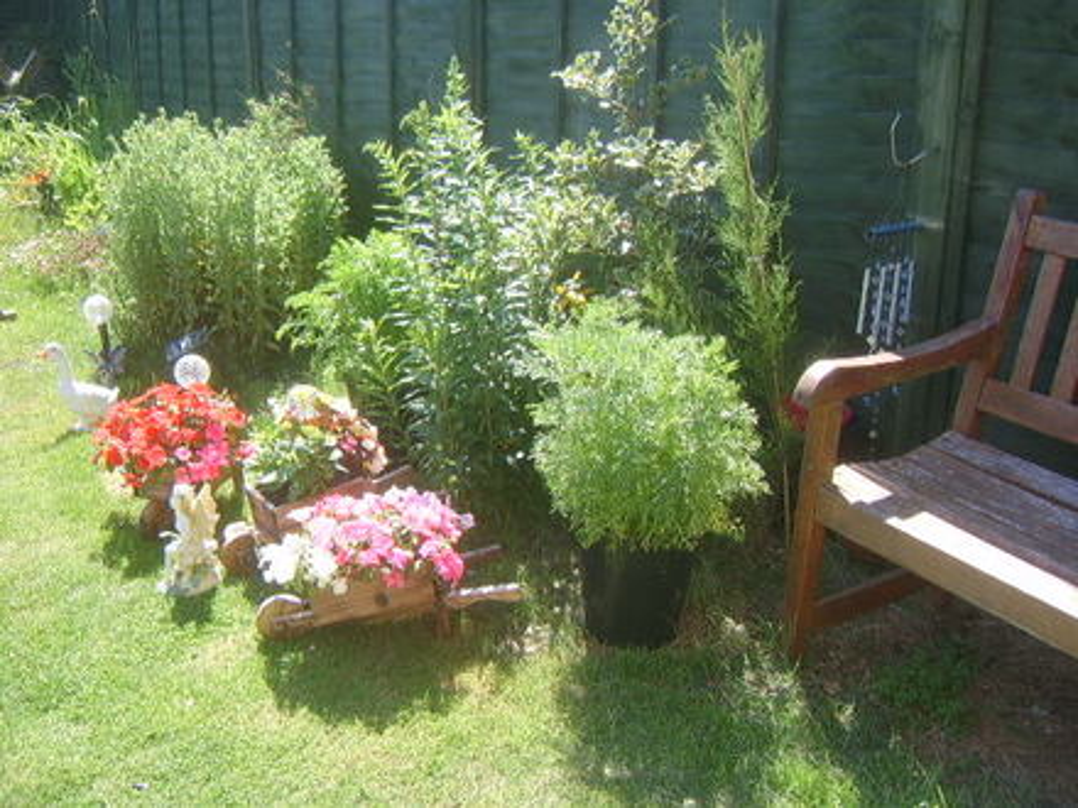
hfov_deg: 58.4
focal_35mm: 31
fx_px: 965
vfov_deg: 45.4
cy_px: 404
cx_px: 539
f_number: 2.7
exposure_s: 1/210
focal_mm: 8.13
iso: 50
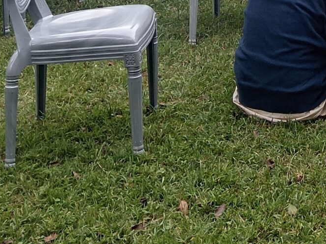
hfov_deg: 17.0
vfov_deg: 13.0
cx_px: 502
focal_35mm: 104
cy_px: -181
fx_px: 979
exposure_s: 1/171
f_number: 1.8
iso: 100
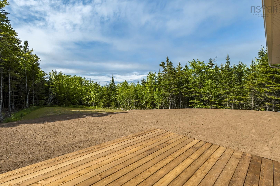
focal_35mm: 15
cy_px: 93
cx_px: 140
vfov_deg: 77.3
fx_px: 117
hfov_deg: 100.4
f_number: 6.3
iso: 400
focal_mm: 10
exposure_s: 1/2000
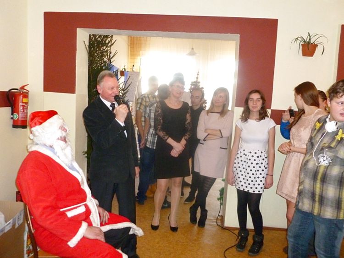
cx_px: 172
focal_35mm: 28
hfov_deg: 63.4
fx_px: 278
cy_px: 129
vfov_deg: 49.8
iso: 500
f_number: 3.3
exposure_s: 1/60
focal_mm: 5
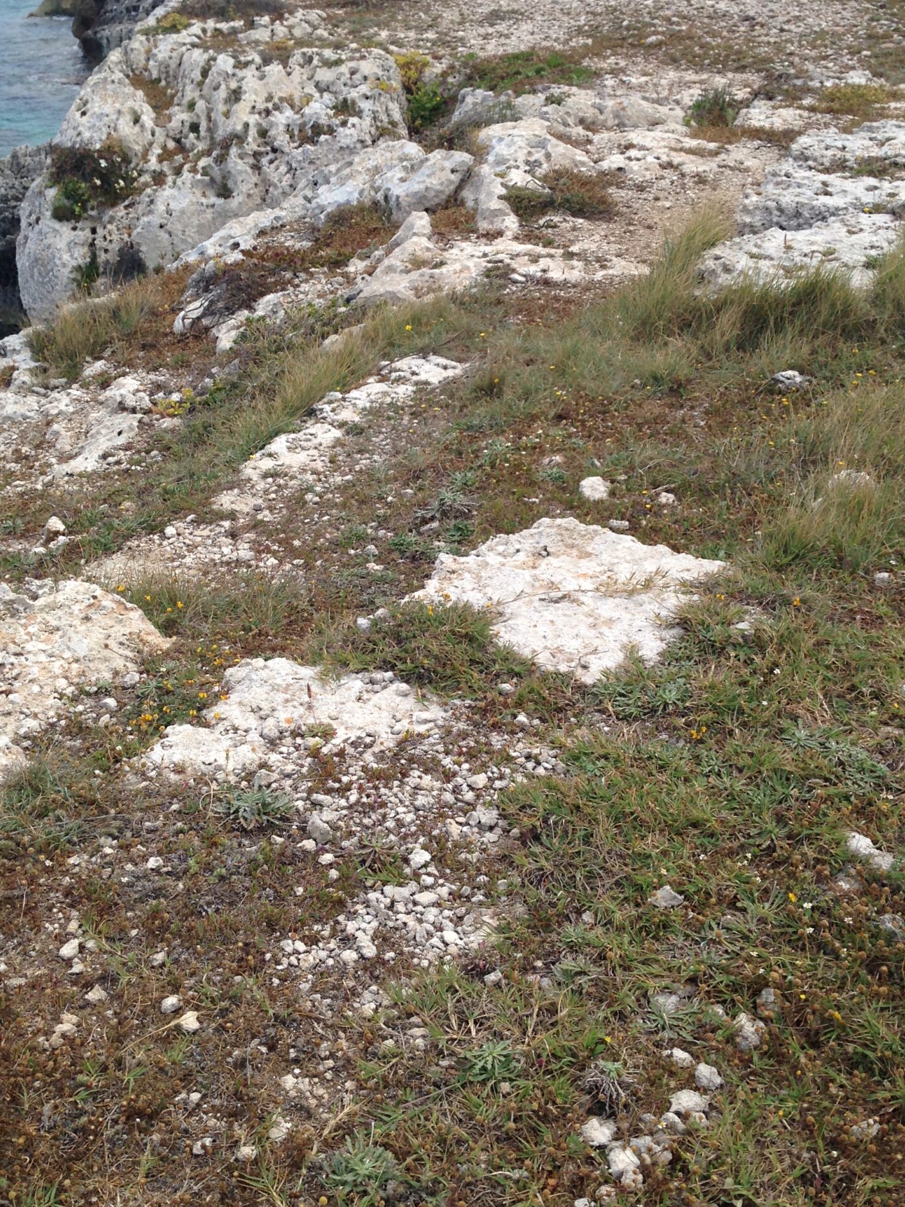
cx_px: 455
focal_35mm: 45
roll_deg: +0.6
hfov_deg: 32.2
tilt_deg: -26.0
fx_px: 1568
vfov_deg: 42.0
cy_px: 518
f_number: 2.4
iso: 50
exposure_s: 1/1748
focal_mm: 4.12
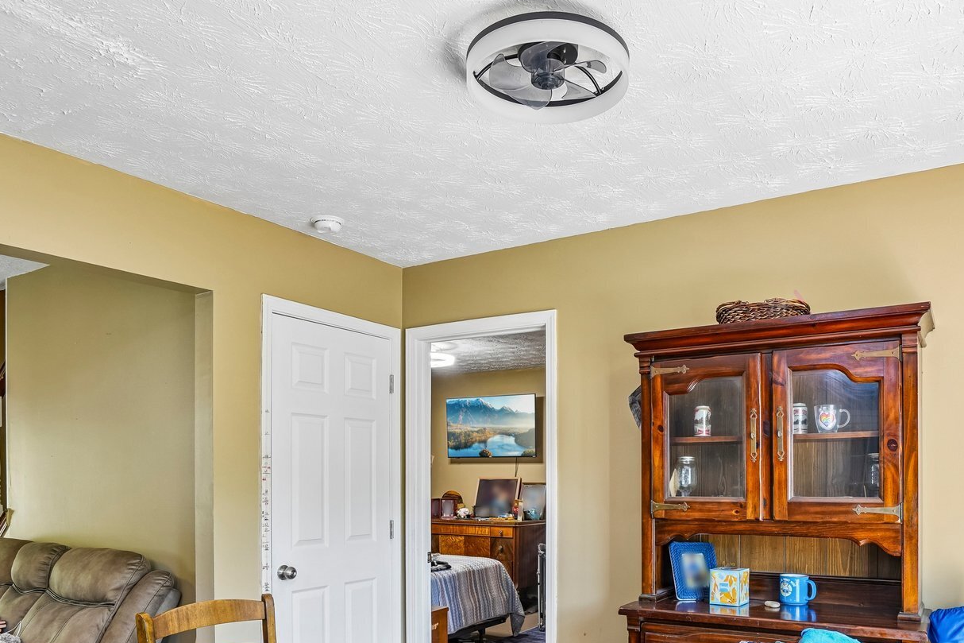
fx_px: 723
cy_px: 492
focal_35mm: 27
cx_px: 527
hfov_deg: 67.2
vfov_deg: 46.0
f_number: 8
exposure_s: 1/5
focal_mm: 16
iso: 400
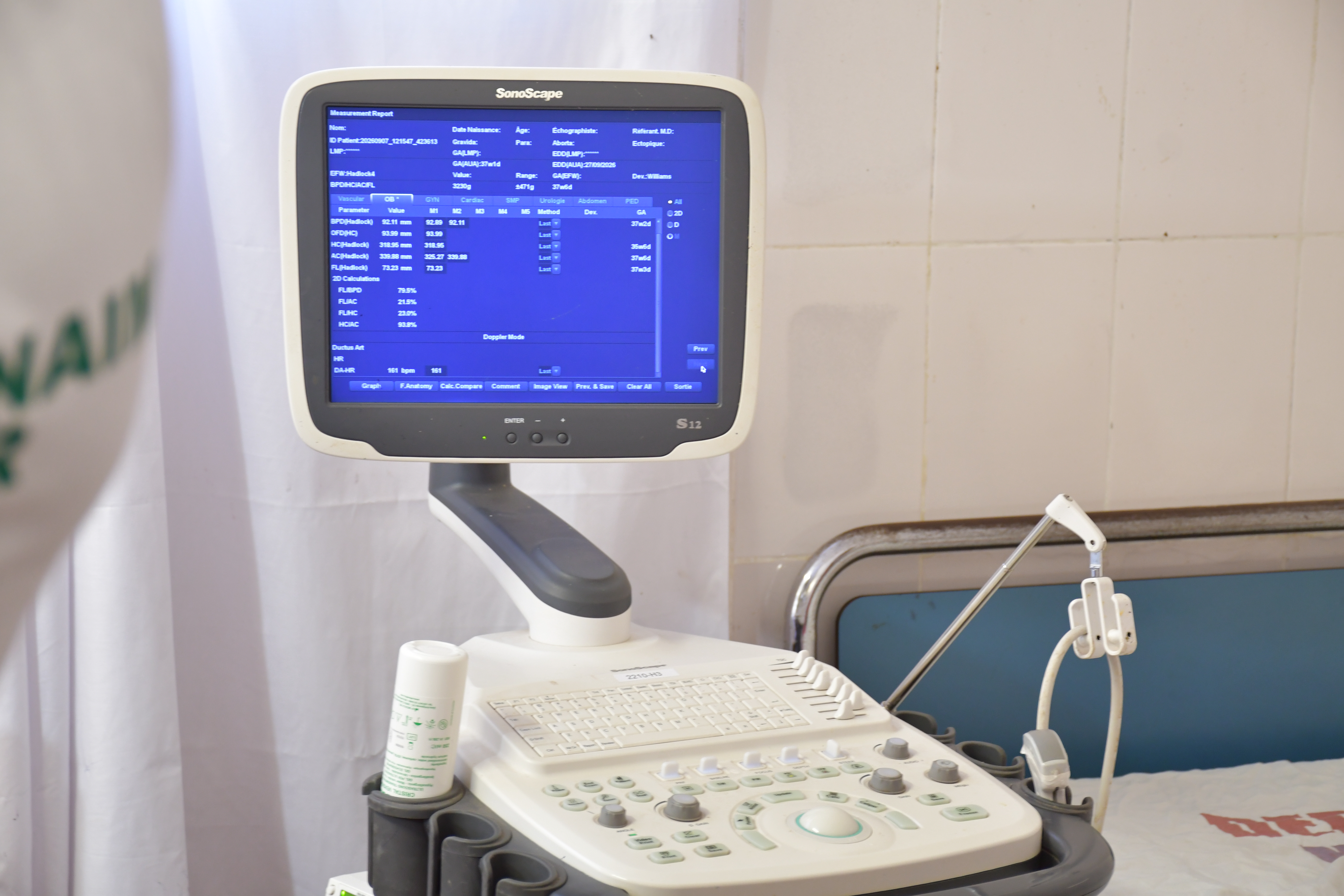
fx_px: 3136
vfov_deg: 16.3
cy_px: 448
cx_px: 672
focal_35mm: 84
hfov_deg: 24.2
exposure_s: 1/20
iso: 1000
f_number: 4.8
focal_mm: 56
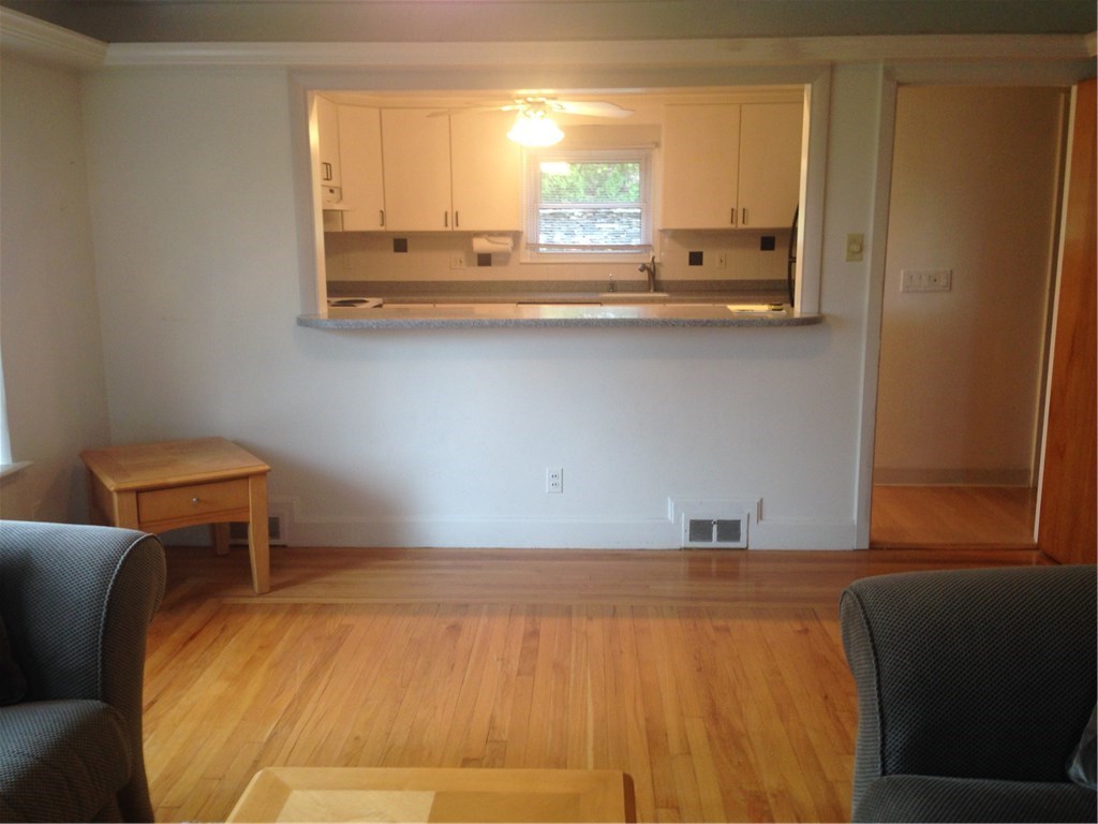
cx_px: 549
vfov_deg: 42.9
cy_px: 412
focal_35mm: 33
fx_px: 1047
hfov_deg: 55.4
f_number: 2.4
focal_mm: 4.12
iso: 80
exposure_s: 1/20
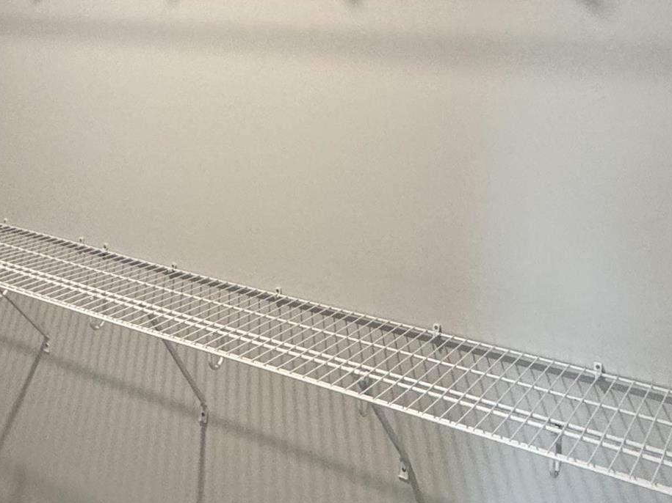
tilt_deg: -3.9
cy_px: 70
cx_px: 76
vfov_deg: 29.8
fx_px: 912
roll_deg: -1.9
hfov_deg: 37.9
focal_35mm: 47
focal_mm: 2.22
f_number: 2.2
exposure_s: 1/60
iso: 200
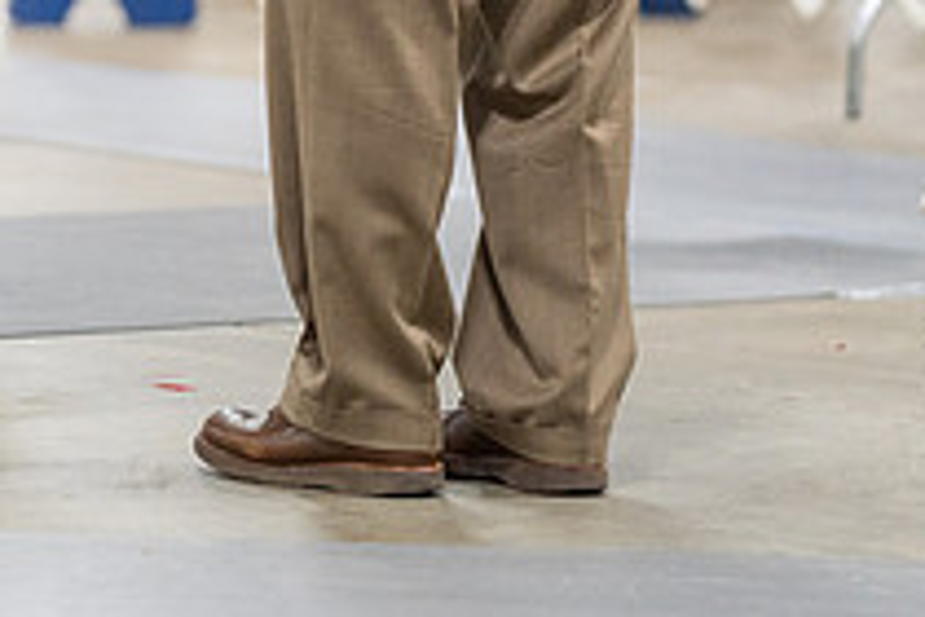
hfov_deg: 6.0
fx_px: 8735
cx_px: -62
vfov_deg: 4.0
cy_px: -170
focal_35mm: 340
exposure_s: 1/160
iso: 2500
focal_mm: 123
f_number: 2.8
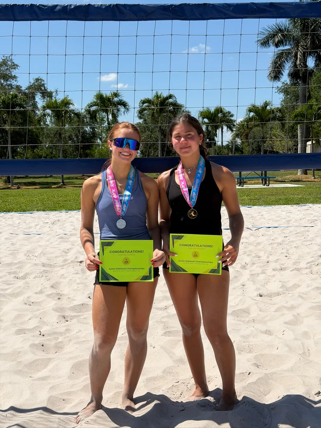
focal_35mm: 48
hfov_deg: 30.3
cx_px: 160
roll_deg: +1.6
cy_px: 214
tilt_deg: -5.2
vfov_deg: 39.7
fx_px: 594
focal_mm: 6.76
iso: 64
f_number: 1.78
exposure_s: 1/6536
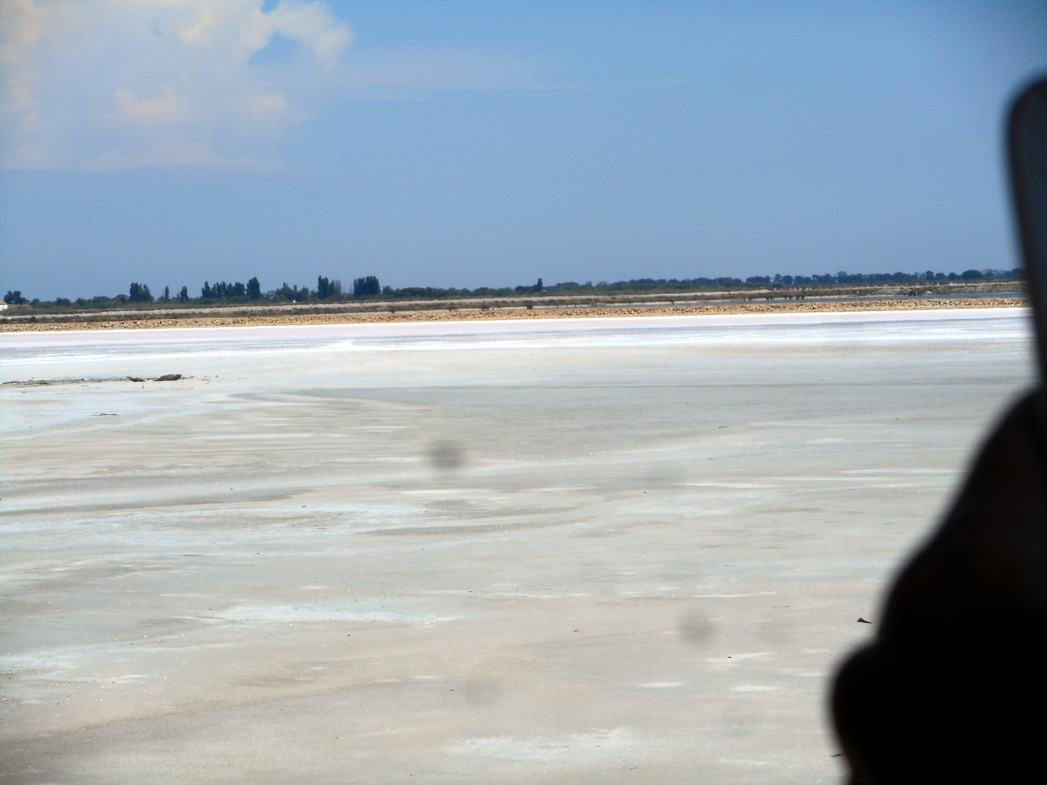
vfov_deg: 12.7
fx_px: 3539
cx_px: 524
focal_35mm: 117
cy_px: 392
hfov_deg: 16.8
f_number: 5.9
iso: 80
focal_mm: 20.9
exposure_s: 1/1000
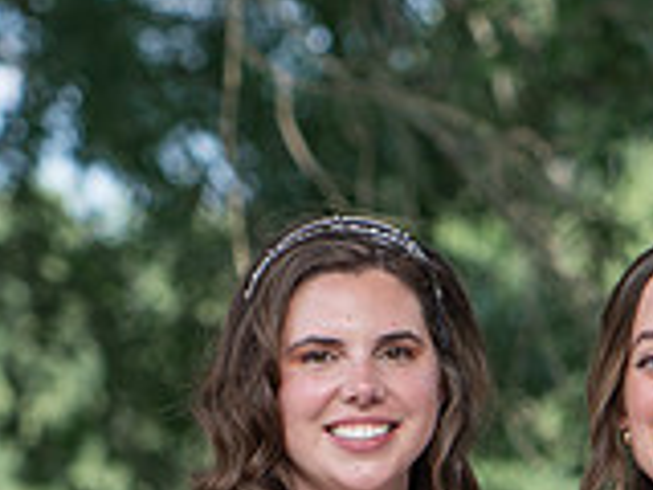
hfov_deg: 6.4
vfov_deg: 4.8
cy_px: 792
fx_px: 5829
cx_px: 465
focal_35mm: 309
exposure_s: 1/500
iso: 64
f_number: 2.8
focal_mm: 85
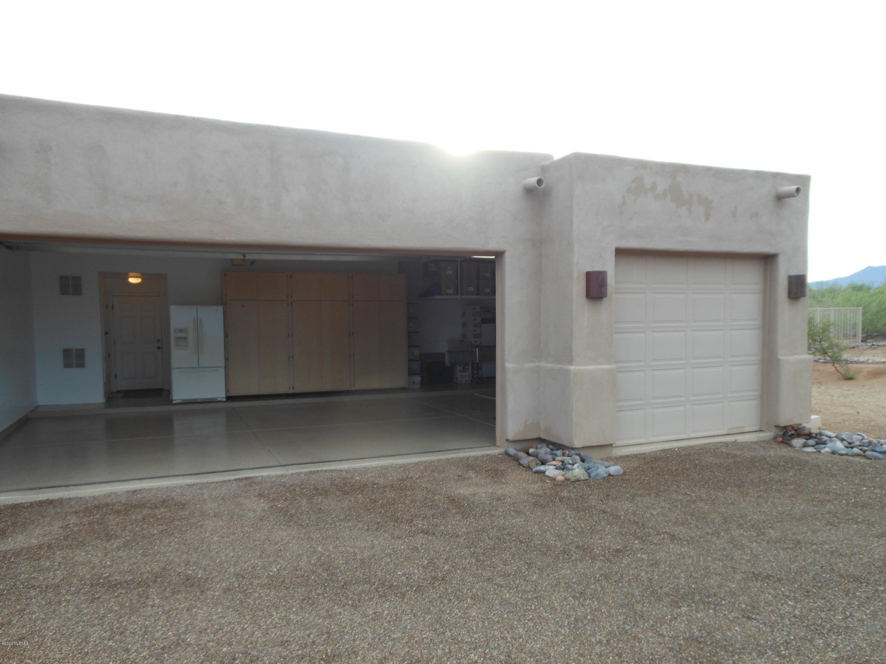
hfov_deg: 69.4
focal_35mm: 25
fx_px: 640
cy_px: 332
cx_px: 443
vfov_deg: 54.9
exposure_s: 1/160
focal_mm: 4.5
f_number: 3.2
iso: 80
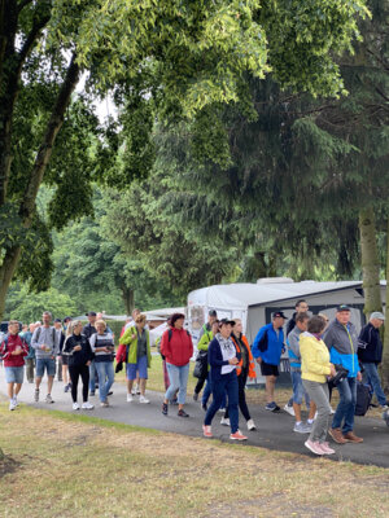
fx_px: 779
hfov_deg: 28.0
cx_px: 194
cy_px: 259
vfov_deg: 36.8
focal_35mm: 52
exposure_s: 1/122
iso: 20
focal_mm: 6
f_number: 2
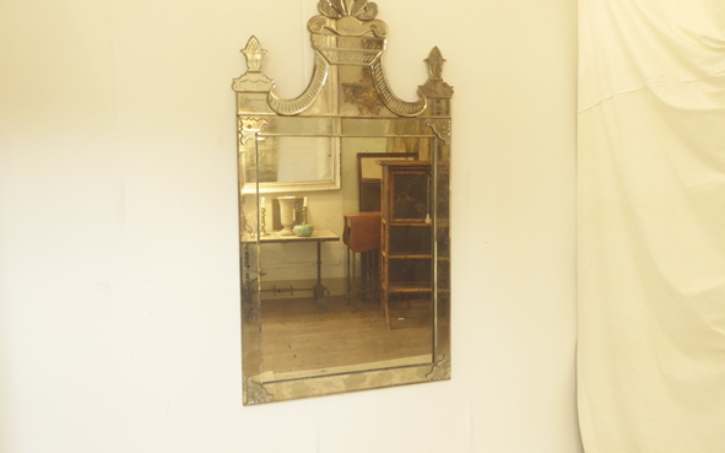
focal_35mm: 28
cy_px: 212
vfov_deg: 44.5
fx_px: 553
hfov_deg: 66.5
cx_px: 363
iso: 400
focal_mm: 4.7
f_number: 3.4
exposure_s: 1/25
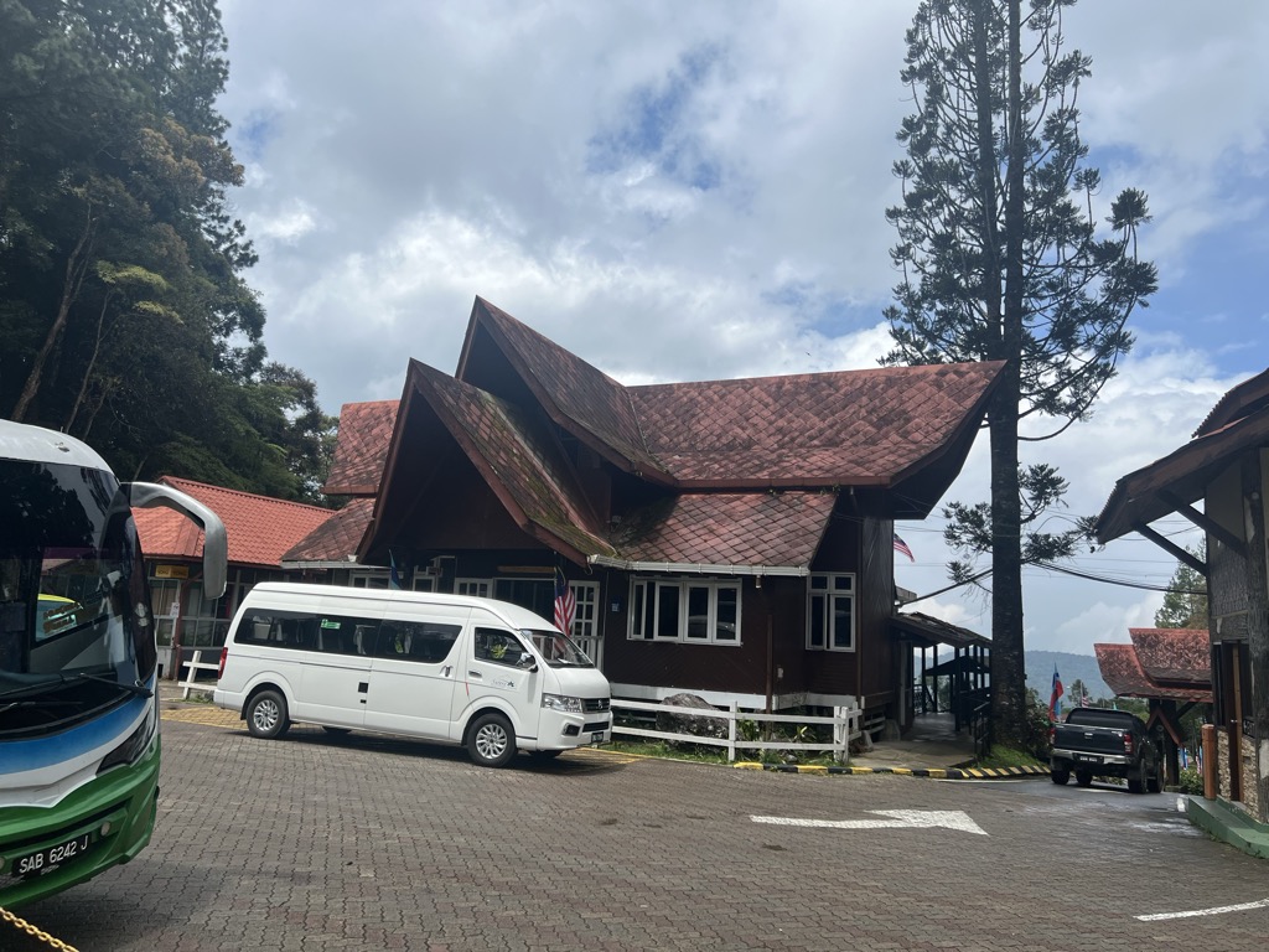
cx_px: 634
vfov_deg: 53.1
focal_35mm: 26
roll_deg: -2.7
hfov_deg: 67.3
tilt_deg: +9.1
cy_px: 476
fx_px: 953
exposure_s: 1/5882
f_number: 1.5
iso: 50
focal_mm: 5.7
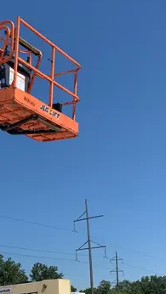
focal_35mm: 60
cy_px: 232
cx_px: -1
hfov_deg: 19.5
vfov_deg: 33.9
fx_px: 469
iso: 25
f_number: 1.8
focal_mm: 4.25
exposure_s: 1/2915
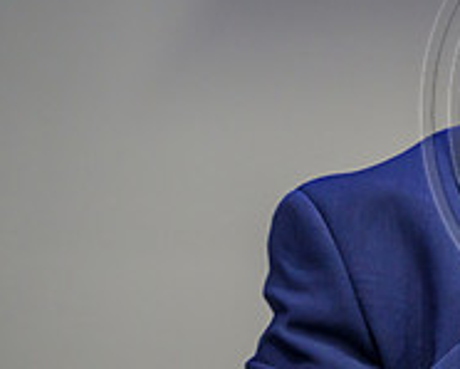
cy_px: 108
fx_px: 5585
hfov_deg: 4.7
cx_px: 675
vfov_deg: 3.8
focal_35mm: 410
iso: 3200
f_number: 3.2
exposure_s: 1/250
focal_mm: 140
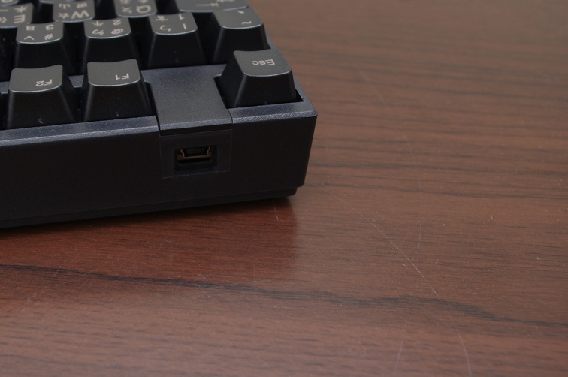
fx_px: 662
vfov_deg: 31.8
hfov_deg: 45.8
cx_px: 190
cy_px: 158
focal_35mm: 42
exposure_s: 1/20
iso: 200
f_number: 5.6
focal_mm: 21.25
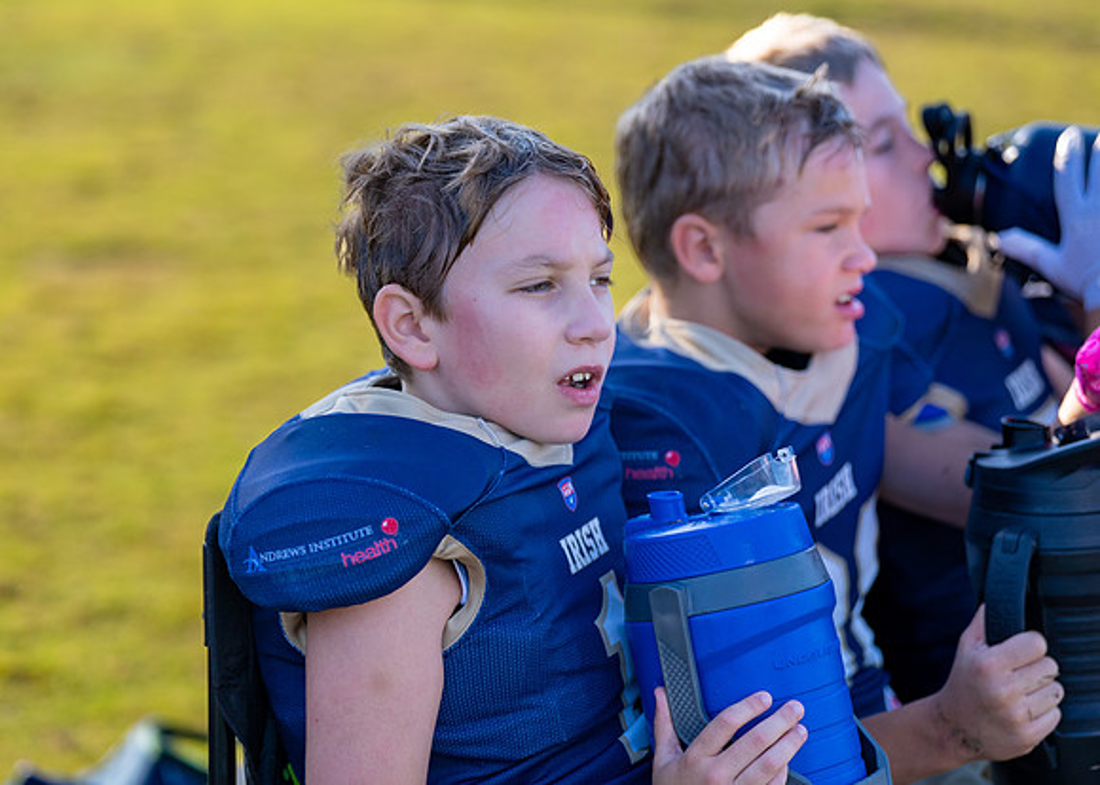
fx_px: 3952
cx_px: 496
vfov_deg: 11.3
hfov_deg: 15.8
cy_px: 381
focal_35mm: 127
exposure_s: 1/1600
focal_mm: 111
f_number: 2.8
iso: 200
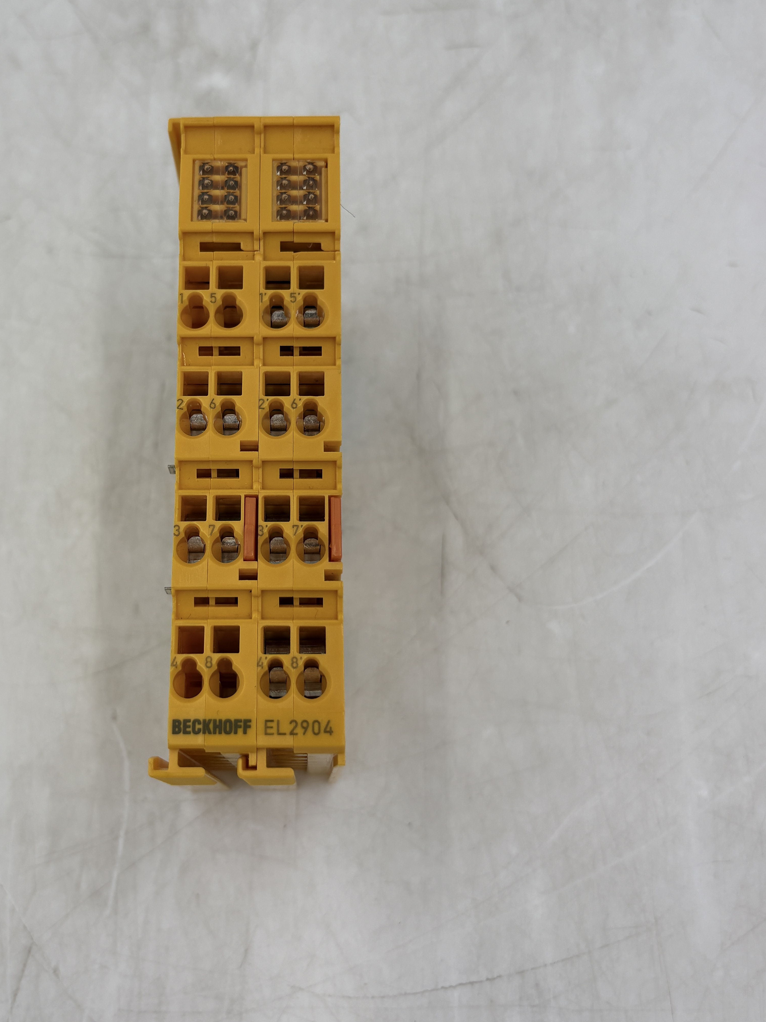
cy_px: 453
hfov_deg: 38.3
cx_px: 266
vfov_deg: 50.0
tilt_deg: -75.0
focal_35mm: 37
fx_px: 1092
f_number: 1.6
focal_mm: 5.96
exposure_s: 1/782
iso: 50
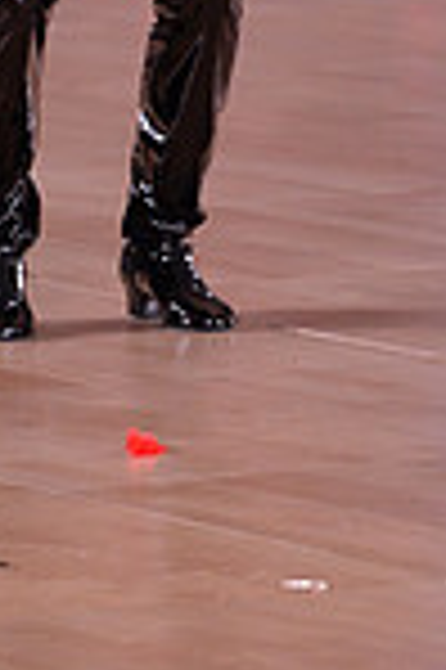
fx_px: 12349
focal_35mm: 663
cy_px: -490
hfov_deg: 2.1
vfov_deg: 3.1
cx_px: 268
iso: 2000
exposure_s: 1/250
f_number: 5
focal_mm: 170
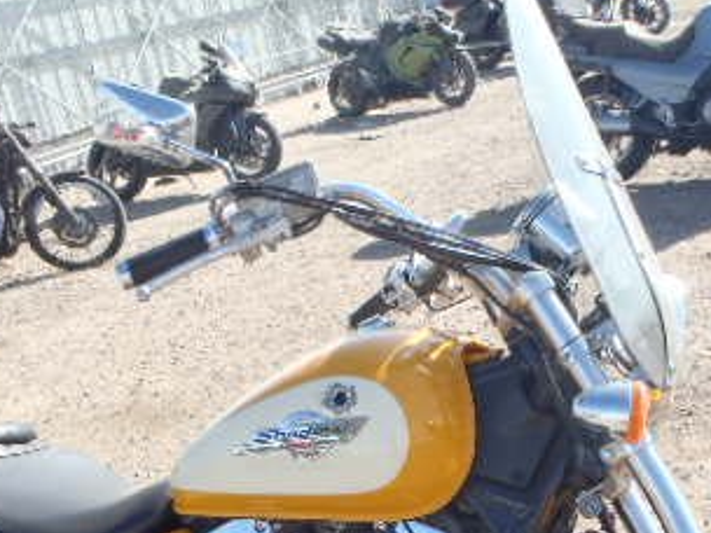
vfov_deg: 23.6
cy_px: 552
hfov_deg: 32.7
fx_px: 1212
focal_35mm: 59
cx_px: 377
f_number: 4.5
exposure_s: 1/200
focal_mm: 5
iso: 80
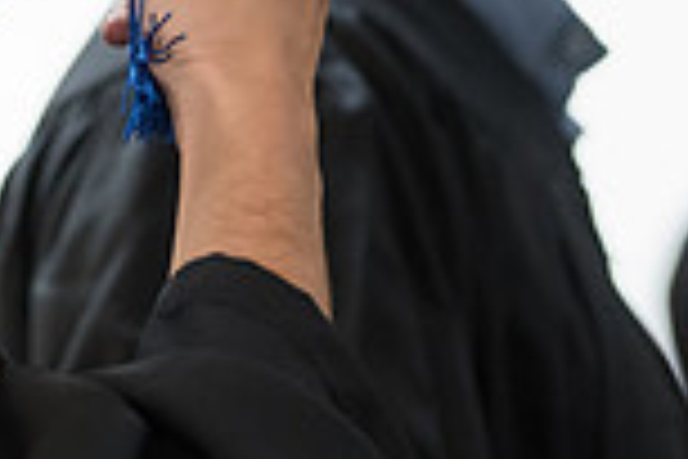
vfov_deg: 3.4
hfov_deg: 5.2
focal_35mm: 399
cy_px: 43
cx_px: 130
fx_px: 7625
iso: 3200
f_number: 2.8
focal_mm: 105
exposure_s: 1/200
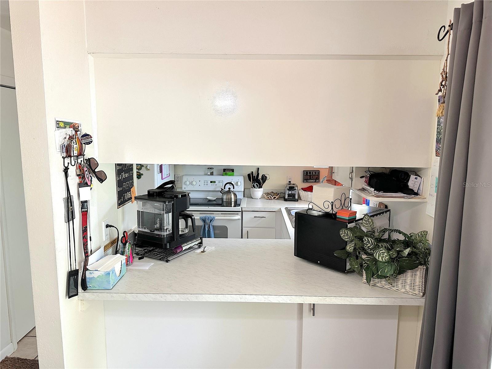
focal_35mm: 24
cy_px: 184
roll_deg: +0.1
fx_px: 341
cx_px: 246
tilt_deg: -7.3
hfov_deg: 71.6
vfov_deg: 56.8
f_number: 1.78
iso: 200
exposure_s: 1/120
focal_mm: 6.86
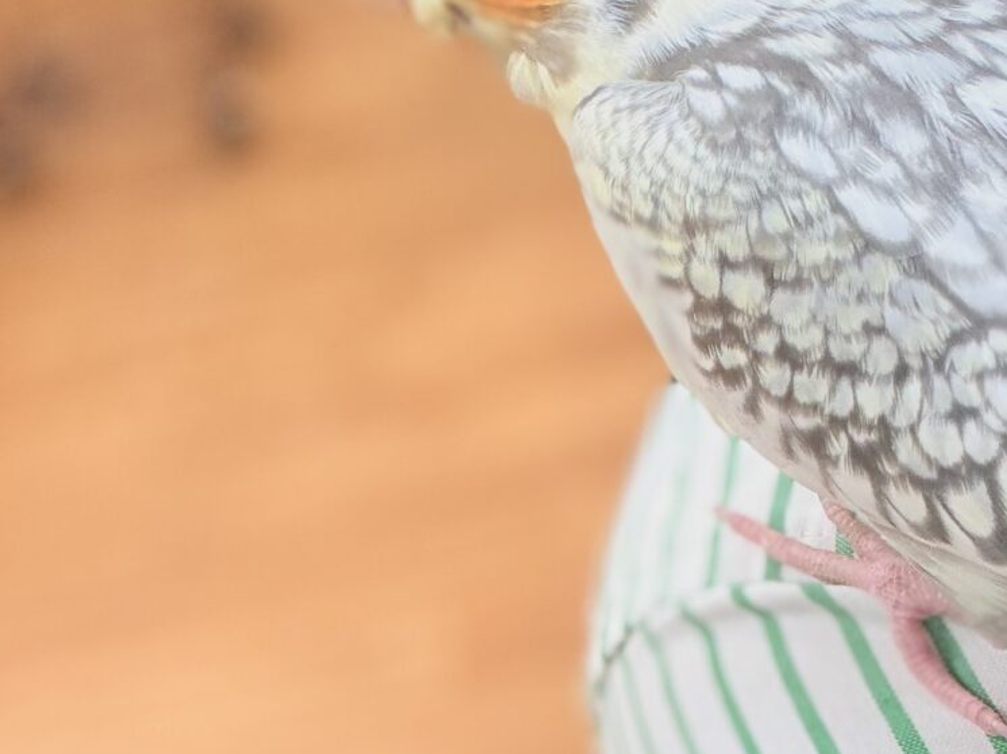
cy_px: 254
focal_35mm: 37
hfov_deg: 47.5
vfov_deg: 38.2
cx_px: 799
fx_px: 1076
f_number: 1.9
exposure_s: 1/91
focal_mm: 2.69
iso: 80
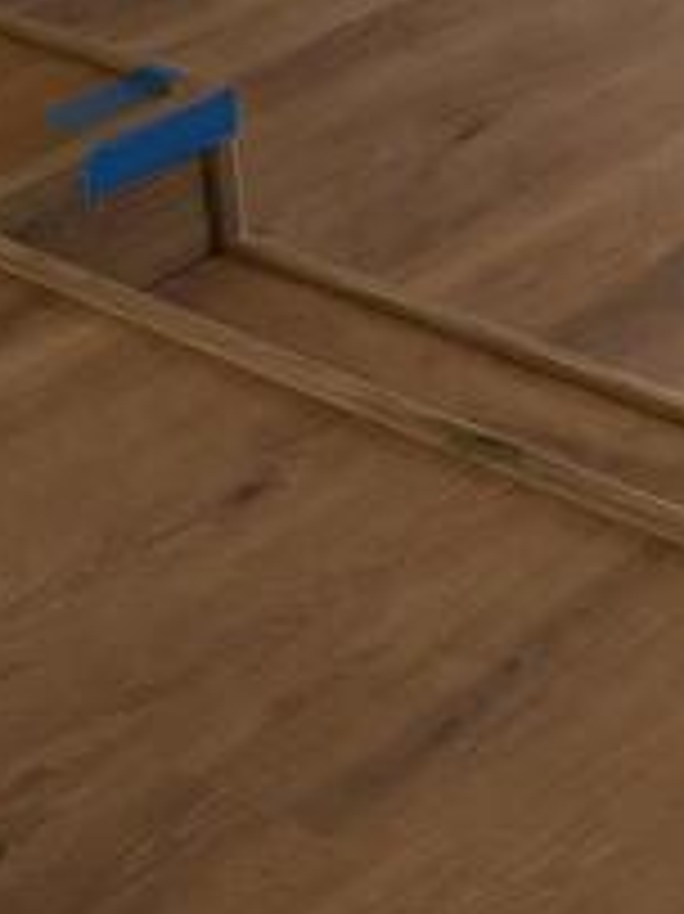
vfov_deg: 14.3
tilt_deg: -16.9
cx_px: 1197
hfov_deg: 10.7
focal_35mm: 131
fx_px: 3455
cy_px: -365
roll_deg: +1.8
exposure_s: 1/230
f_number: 1.6
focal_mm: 5.96
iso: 100
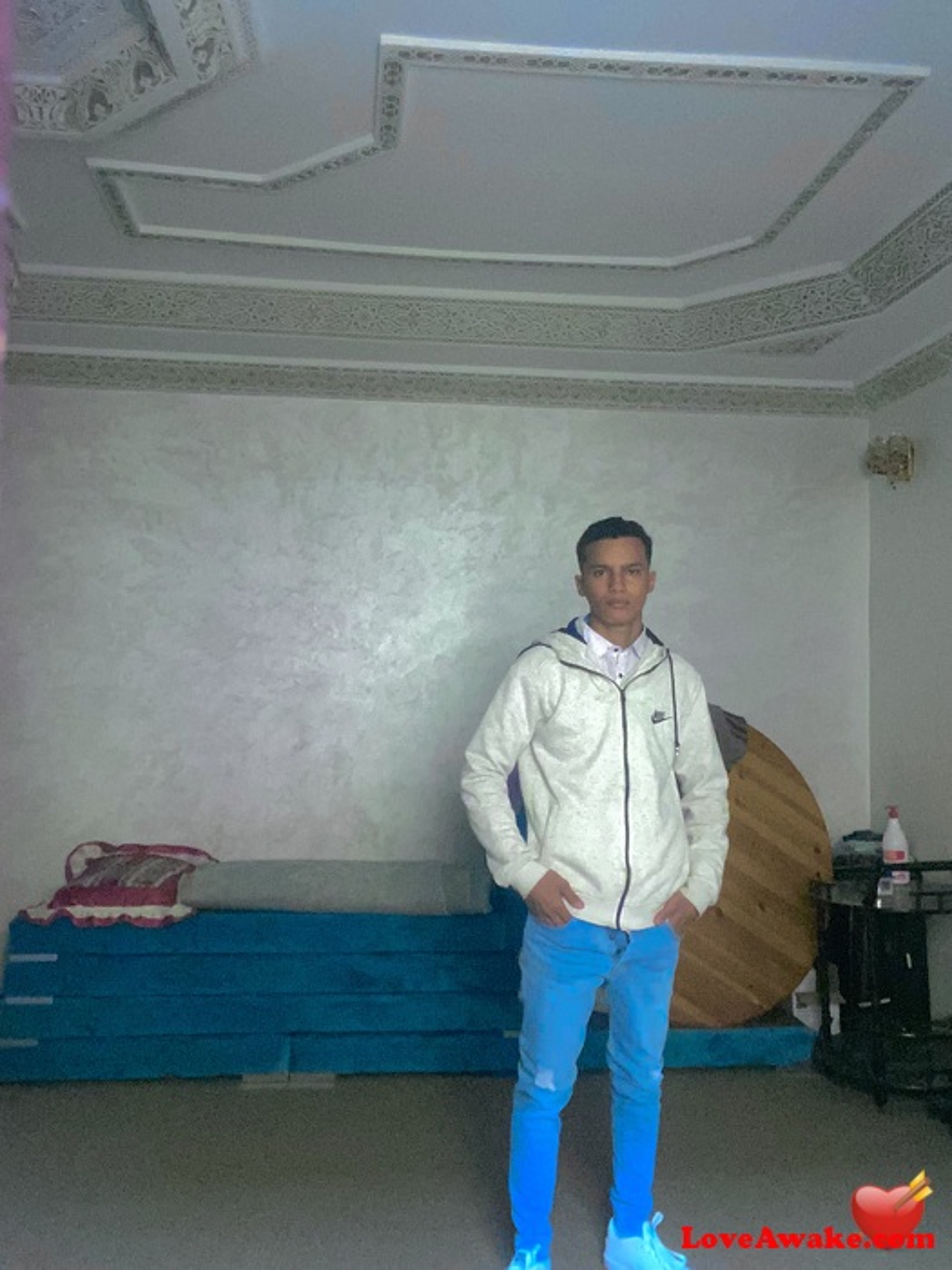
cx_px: 476
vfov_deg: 60.0
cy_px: 635
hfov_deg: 46.8
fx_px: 1100
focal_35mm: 30
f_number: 2.2
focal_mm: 2.71
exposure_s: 1/32
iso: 500
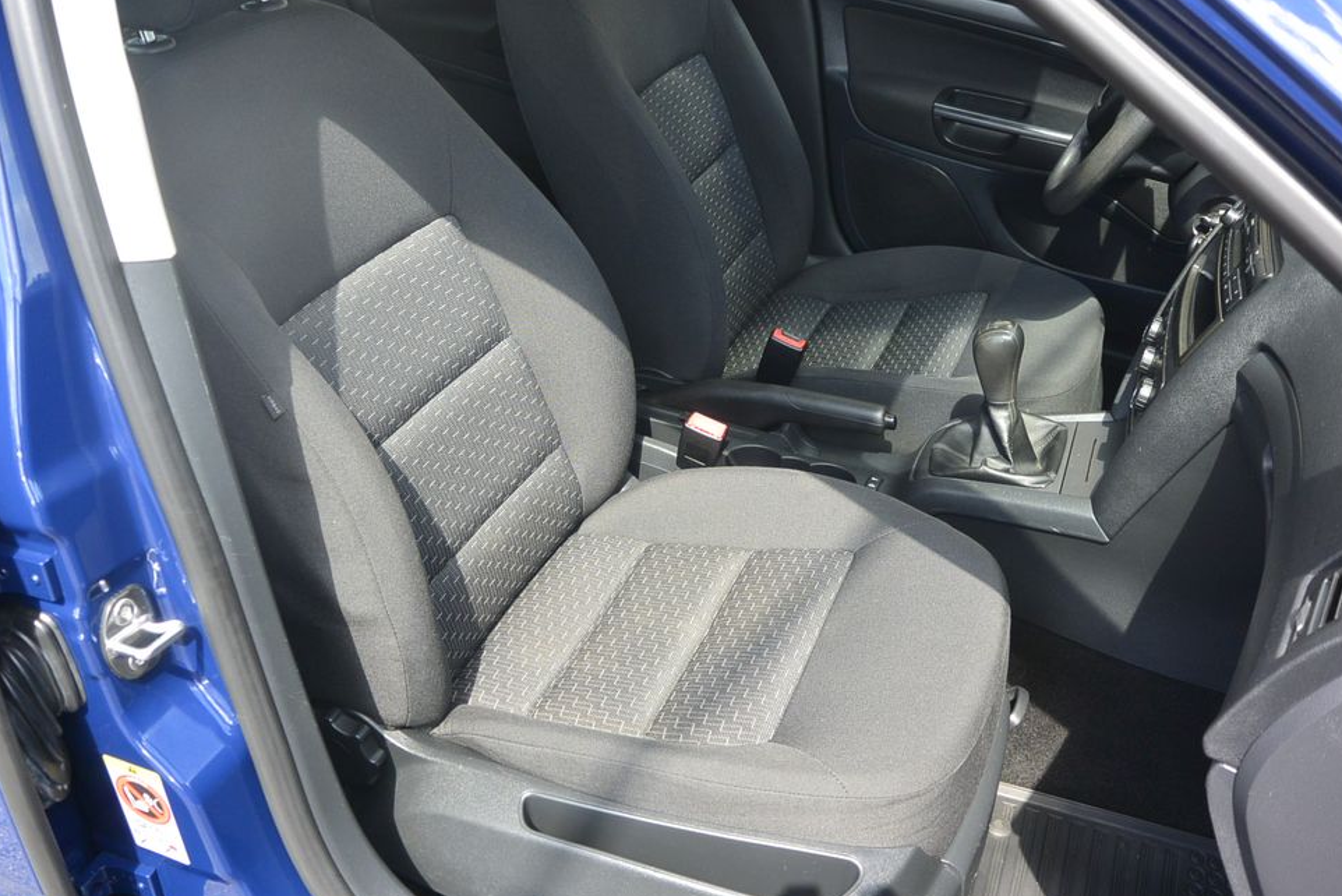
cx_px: 711
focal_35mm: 33
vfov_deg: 40.0
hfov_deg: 57.2
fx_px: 1230
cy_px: 454
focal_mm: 11.8
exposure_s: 1/160
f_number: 3.8
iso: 160
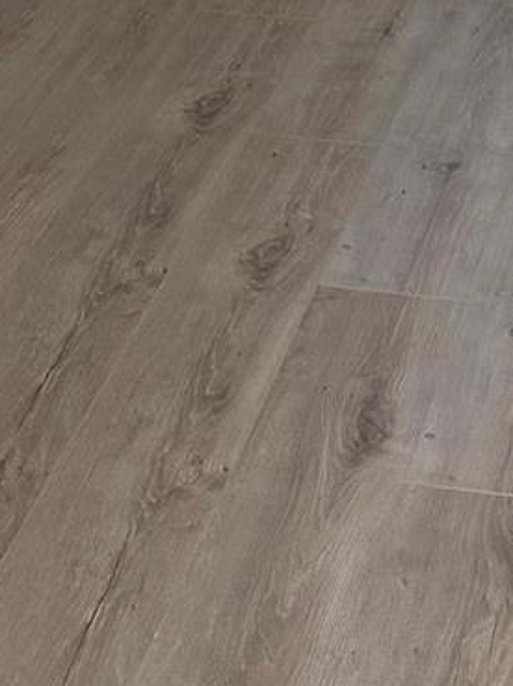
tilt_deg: -9.5
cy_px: -615
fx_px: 1979
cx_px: 645
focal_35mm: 100
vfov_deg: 16.1
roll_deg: -3.6
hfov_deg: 14.2
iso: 320
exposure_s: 1/60
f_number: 1.78
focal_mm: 6.76
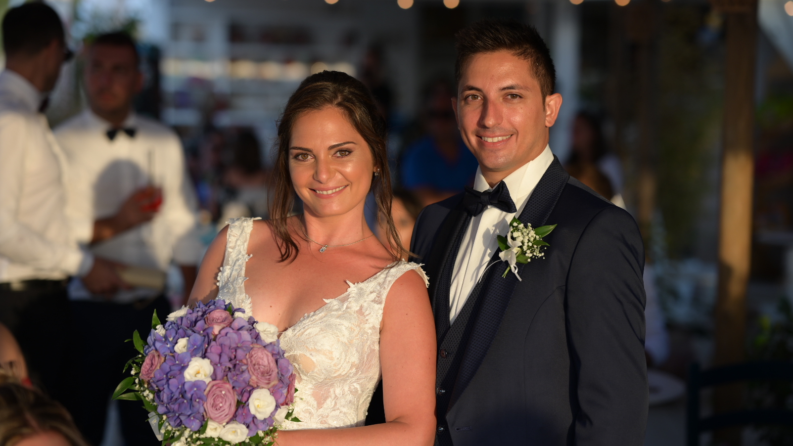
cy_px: 214
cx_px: 398
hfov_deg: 23.7
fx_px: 1893
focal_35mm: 90
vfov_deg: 13.4
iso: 140
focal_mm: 85
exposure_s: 1/500
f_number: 2.5
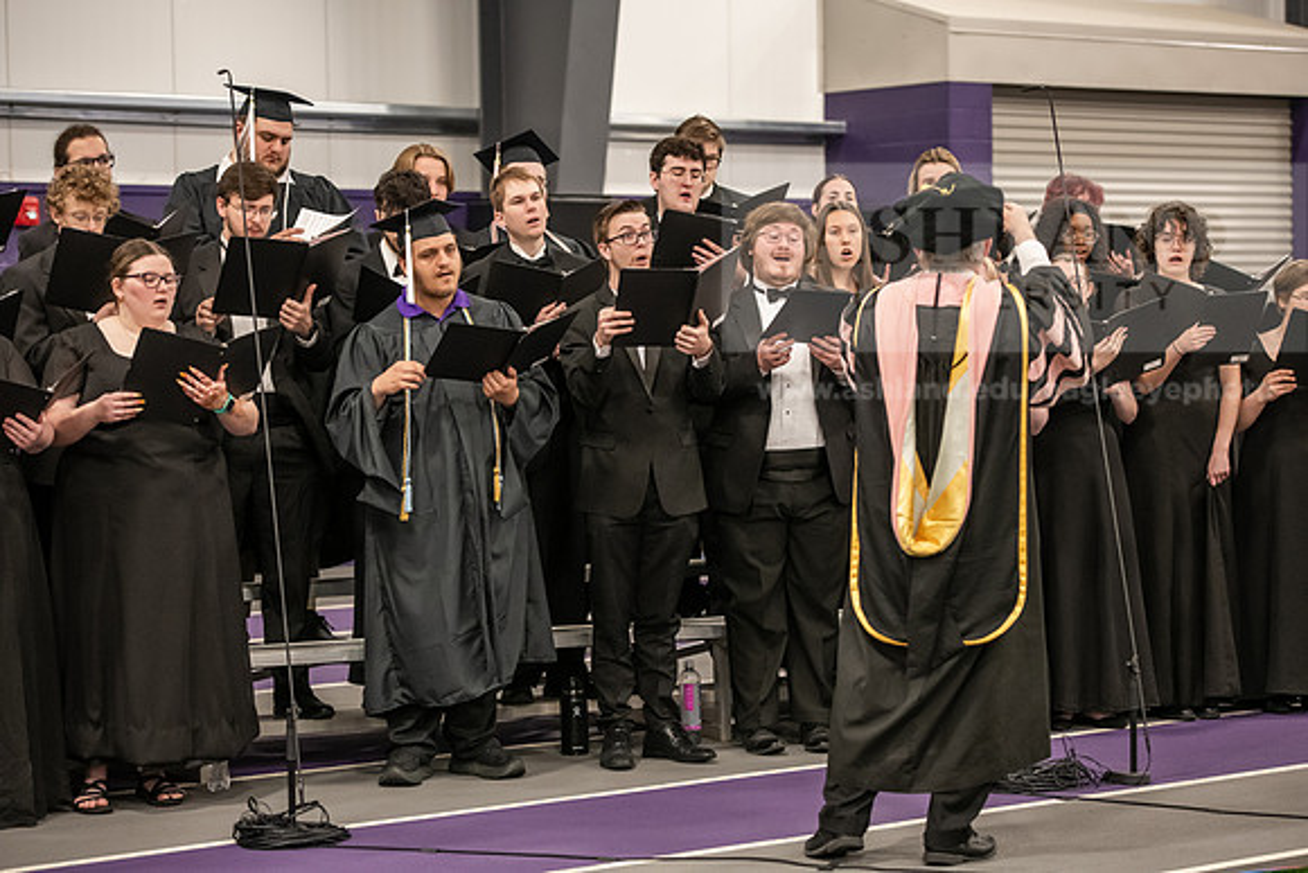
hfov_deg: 22.1
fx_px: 3343
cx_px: 654
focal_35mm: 92
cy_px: 436
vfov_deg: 14.9
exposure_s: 1/200
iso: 4000
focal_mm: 92
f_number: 3.2
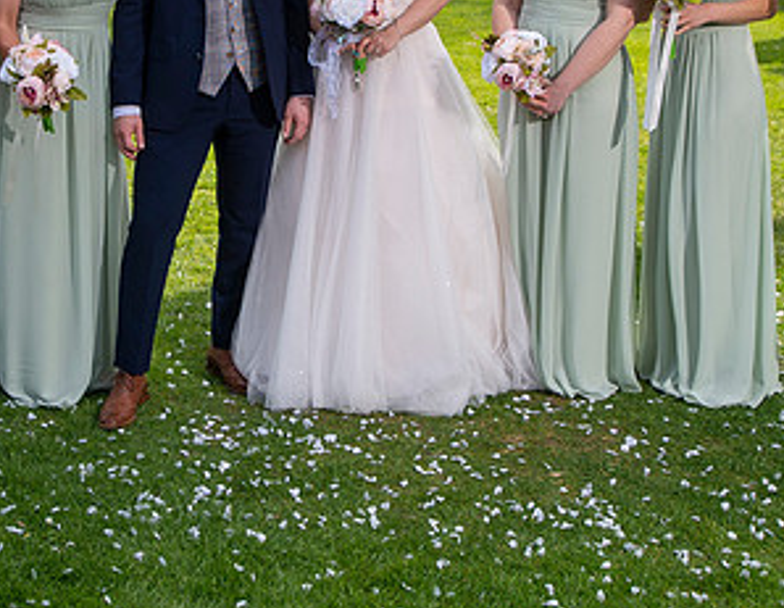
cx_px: 289
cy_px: 79
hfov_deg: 24.7
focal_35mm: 78
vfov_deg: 19.0
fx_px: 1788
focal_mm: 24
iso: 125
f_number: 3.5
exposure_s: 1/500
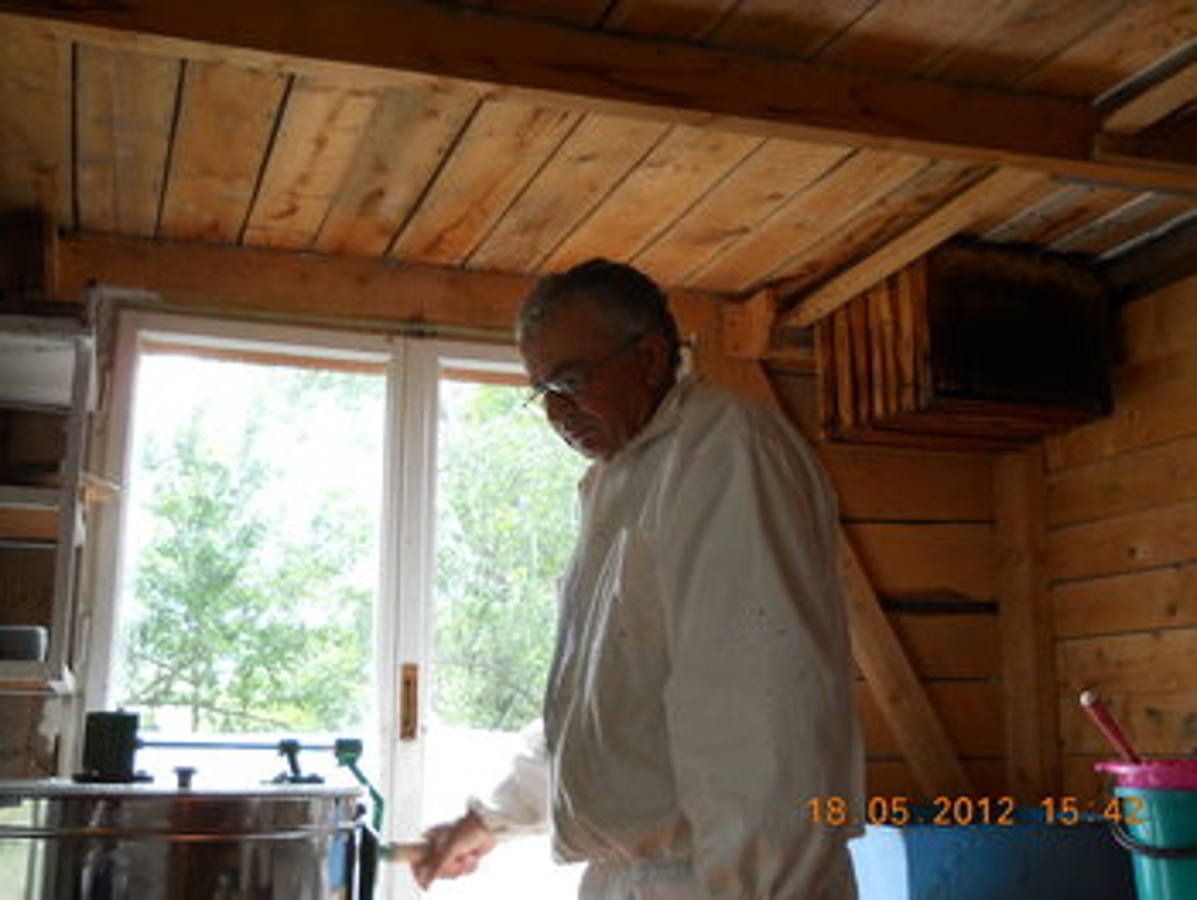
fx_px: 1419
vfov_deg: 35.2
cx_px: 598
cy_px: 450
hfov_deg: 45.7
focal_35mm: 41
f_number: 3.1
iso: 80
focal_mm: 6.72
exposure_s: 1/60
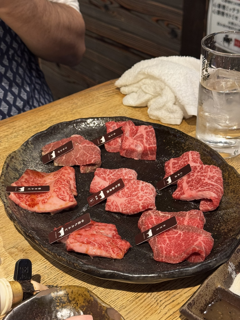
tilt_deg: -35.2
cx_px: 120
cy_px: 160
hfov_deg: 30.3
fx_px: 444
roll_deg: +1.8
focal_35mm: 48
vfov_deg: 39.7
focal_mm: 6.76
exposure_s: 1/40
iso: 400
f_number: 1.78
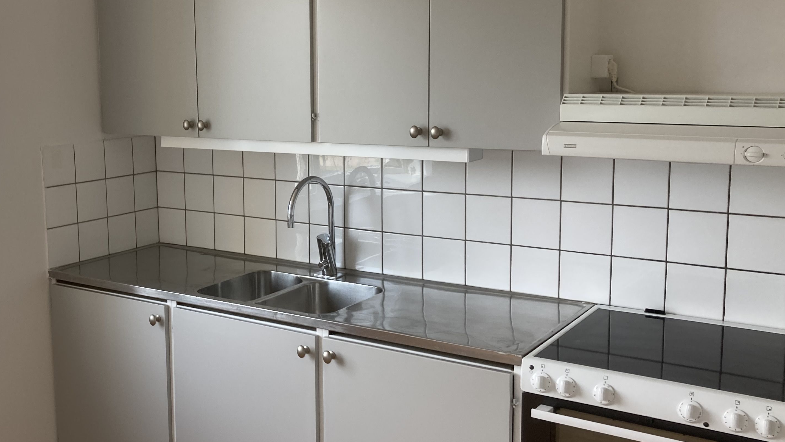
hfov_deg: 46.5
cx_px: 256
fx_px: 895
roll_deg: +0.9
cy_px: 198
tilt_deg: -7.6
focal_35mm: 43
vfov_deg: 27.7
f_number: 1.8
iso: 40
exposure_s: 1/121
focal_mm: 3.99
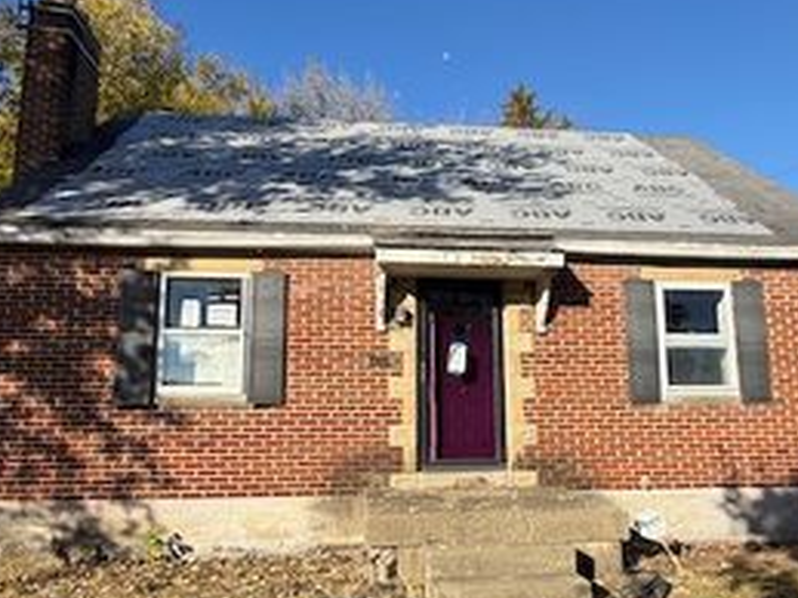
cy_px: 334
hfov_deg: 65.3
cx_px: 425
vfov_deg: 51.2
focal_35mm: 27
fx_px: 622
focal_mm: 2.22
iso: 32
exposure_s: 1/770
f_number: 2.2
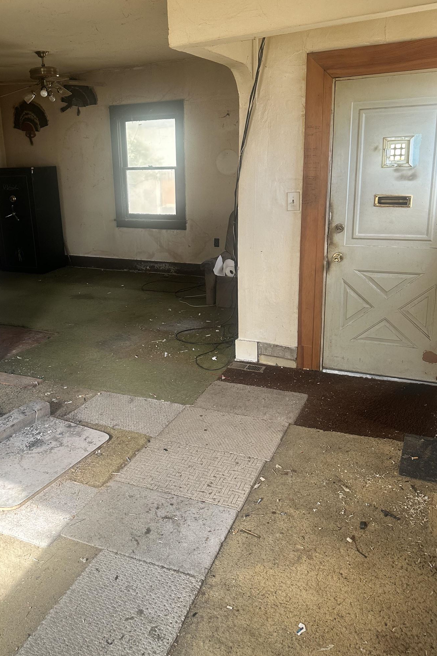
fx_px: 528
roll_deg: +2.4
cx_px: 162
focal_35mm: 29
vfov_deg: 63.6
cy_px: 299
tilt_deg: -14.0
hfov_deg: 44.6
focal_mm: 6.86
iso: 125
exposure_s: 1/121
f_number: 1.78
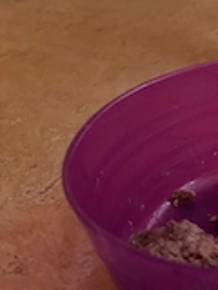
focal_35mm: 65
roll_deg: +2.7
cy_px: 2
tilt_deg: -17.3
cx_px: 271
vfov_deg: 28.1
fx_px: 546
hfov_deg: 20.9
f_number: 1.6
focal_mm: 5.96
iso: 125
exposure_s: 1/166
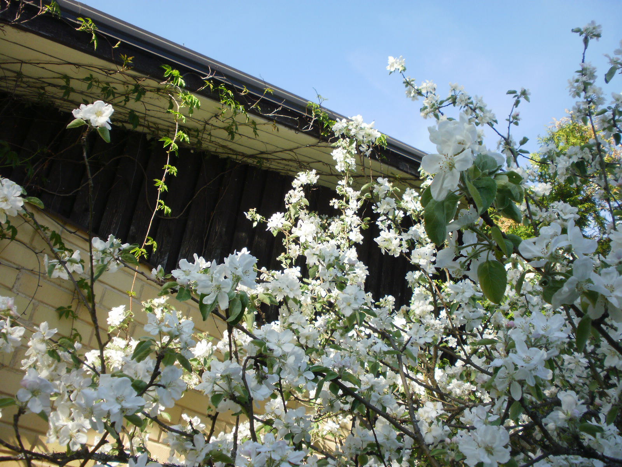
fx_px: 647
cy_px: 234
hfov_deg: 51.4
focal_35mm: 36
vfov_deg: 39.7
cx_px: 311
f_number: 3.5
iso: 100
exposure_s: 1/400
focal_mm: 6.3
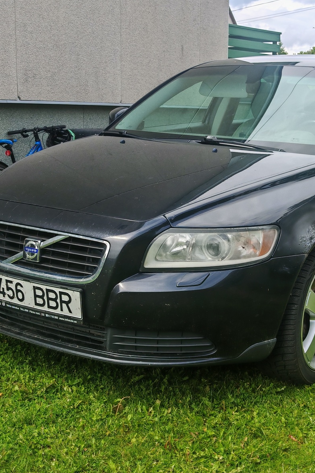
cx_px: 232
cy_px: 239
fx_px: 683
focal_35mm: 52
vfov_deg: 38.2
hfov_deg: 25.7
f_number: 2
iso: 50
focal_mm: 6.83
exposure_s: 1/870
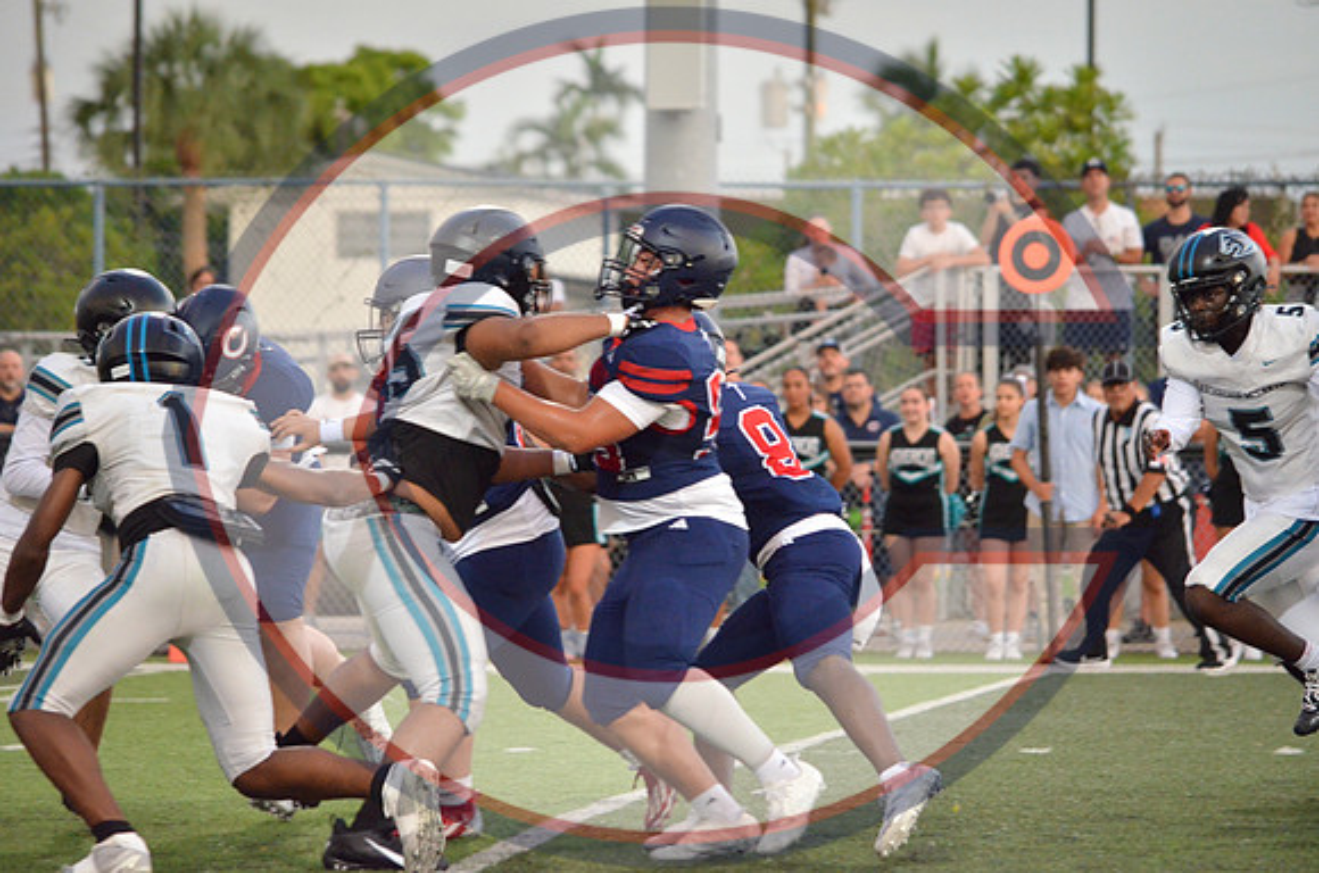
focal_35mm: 270
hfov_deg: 7.6
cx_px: 660
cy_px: 436
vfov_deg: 5.1
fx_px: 9871
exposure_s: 1/500
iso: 2800
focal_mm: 180
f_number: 5
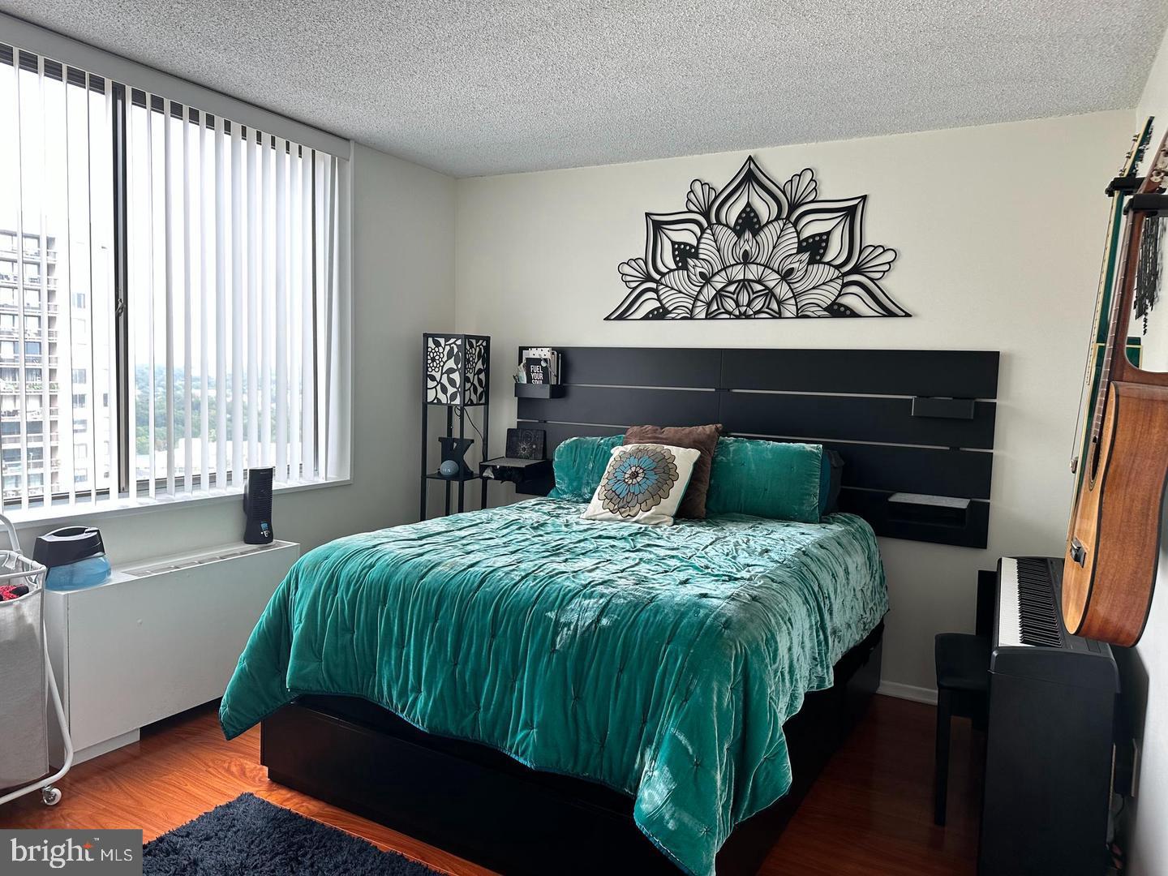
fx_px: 810
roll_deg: -1.5
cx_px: 584
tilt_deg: -3.7
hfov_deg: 71.6
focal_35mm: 24
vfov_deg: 56.8
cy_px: 438
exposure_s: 1/121
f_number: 1.78
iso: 100
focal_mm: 6.86
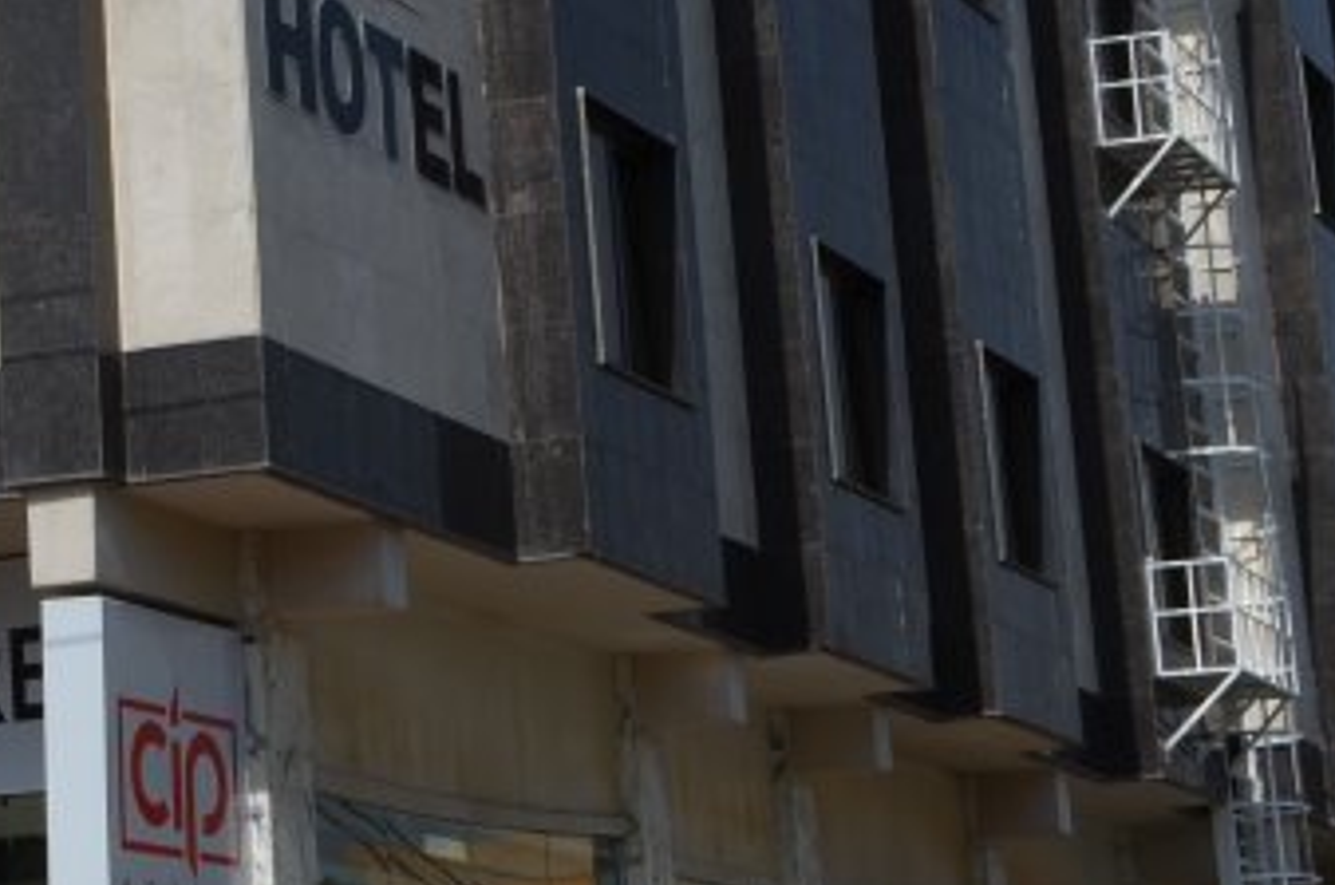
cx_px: -403
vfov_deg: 10.5
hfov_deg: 15.3
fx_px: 4738
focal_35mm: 128
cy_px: -207
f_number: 9
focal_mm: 24
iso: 100
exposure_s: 1/320
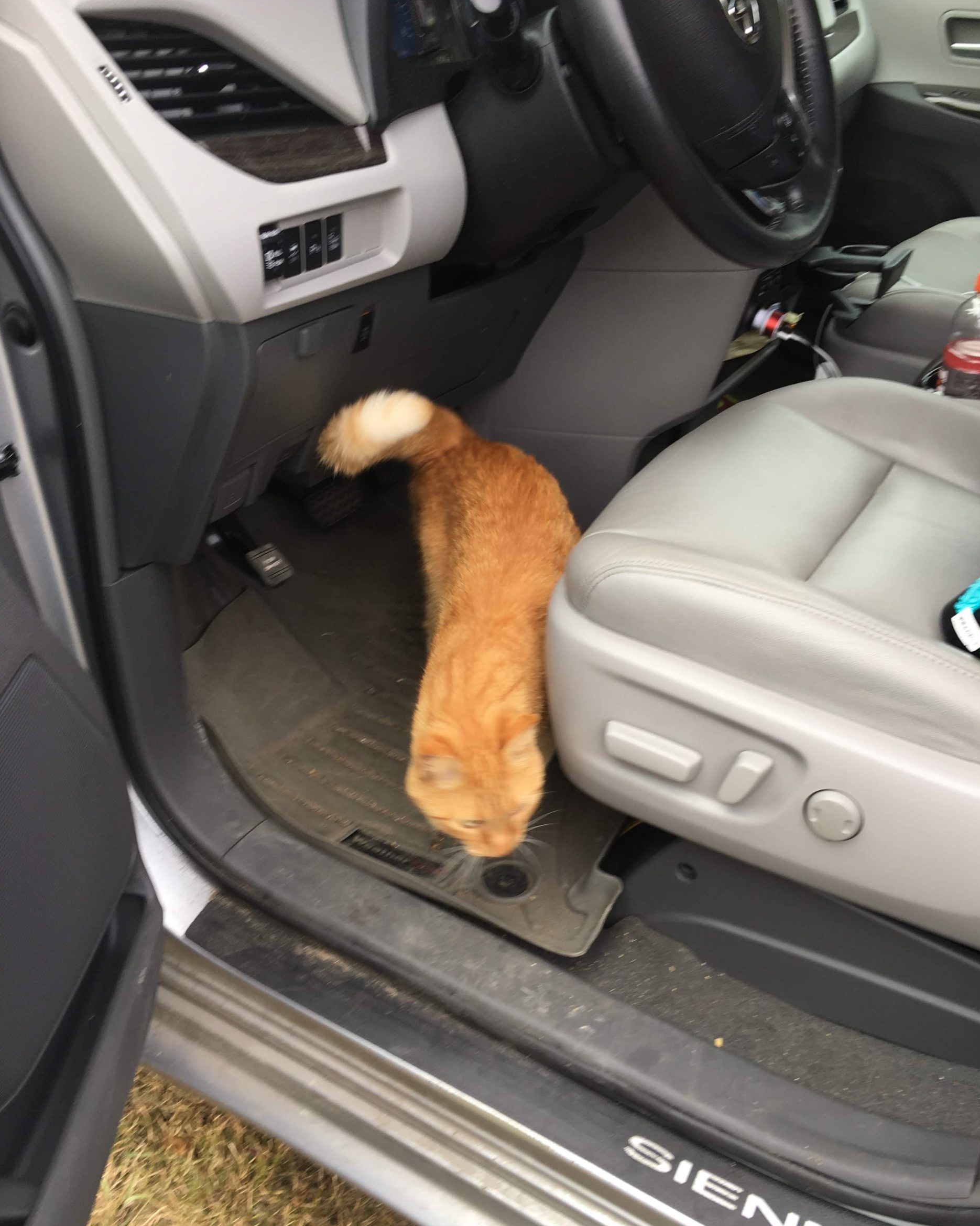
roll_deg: -2.6
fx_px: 1124
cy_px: 636
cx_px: 499
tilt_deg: -34.2
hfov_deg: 47.1
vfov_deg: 57.2
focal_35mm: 31
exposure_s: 1/60
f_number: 2.2
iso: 25
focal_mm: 4.15
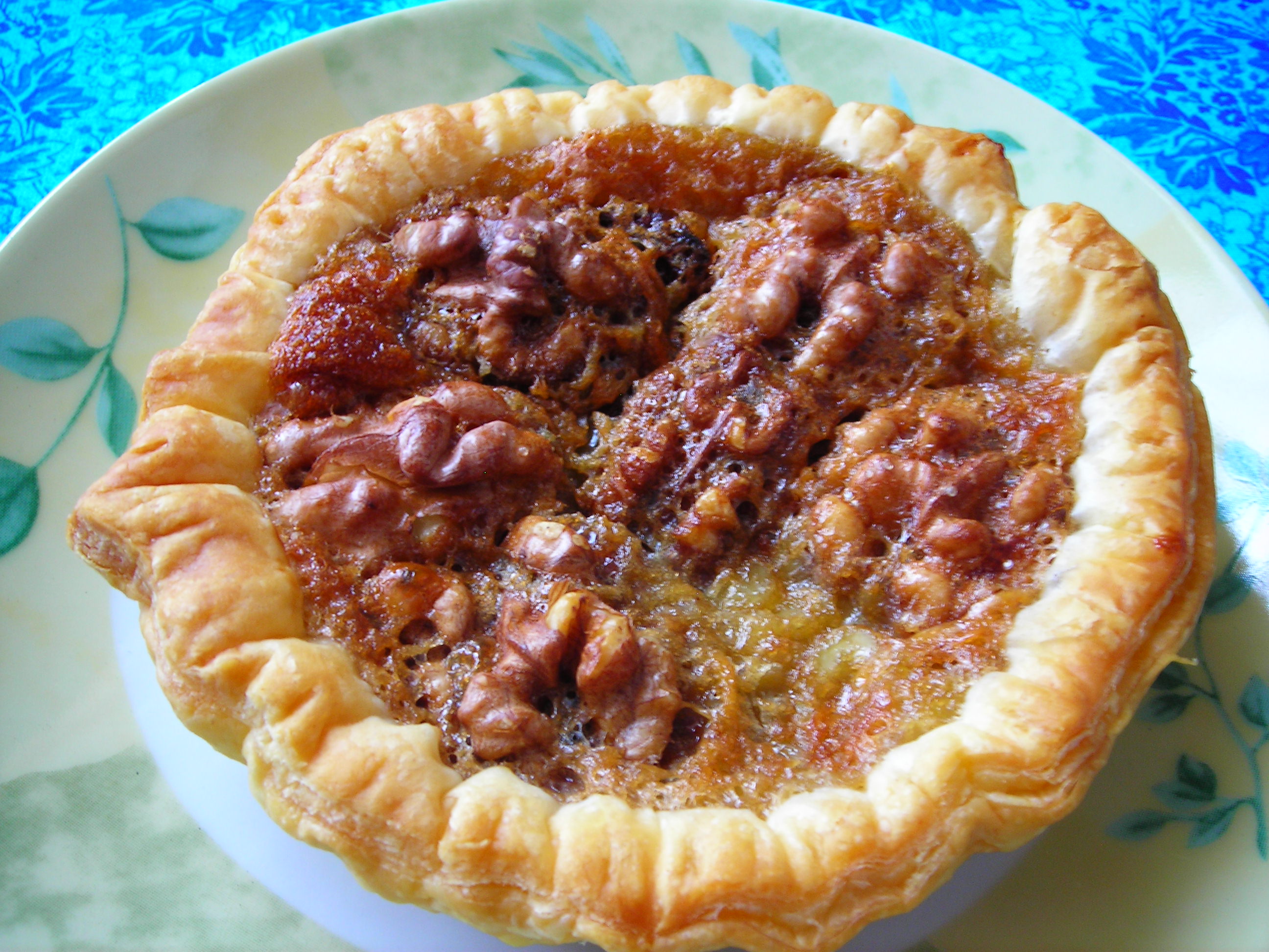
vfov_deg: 35.1
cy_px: 476
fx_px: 1503
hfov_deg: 45.8
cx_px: 634
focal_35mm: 41
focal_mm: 6.8
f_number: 3.3
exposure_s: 1/4
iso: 60
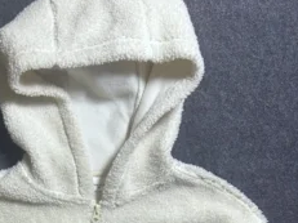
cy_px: 286
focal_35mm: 60
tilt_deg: -67.8
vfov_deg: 22.1
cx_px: 98
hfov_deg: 31.9
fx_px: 516
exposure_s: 1/100
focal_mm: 5.7
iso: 125
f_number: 1.5
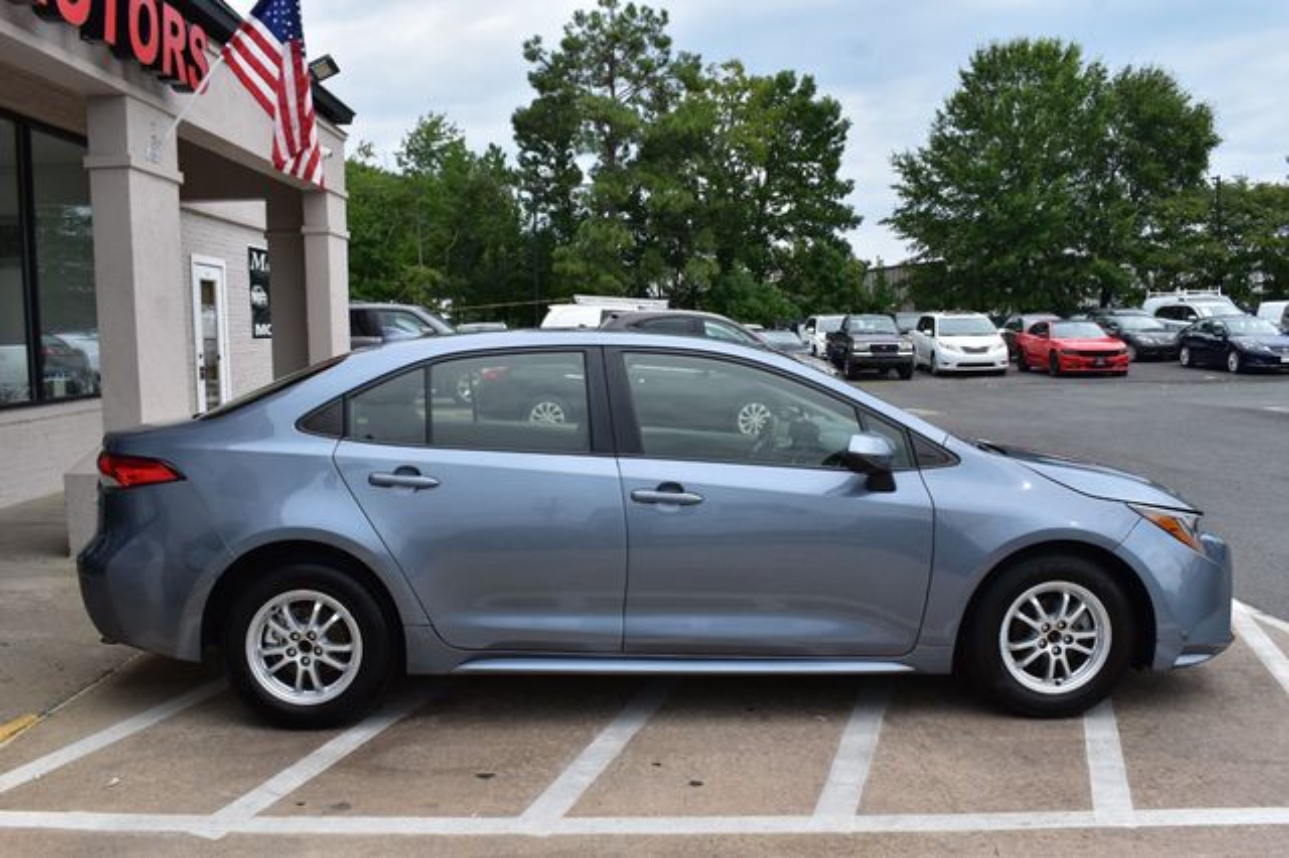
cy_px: 429
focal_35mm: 33
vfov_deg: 39.9
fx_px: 1181
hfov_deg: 57.2
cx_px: 644
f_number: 10
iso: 400
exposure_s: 1/320
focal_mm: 22
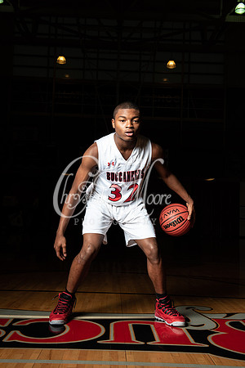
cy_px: 184
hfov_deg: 29.9
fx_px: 459
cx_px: 122
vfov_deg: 43.6
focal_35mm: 45
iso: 320
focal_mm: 45
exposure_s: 1/200
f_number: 14
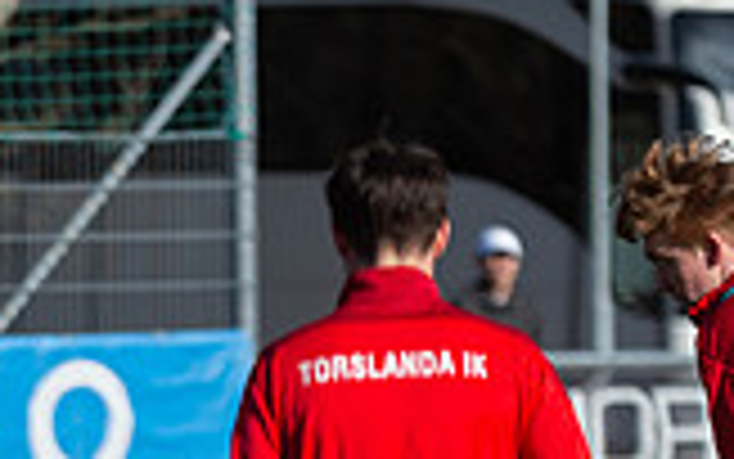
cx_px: -311
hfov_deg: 3.6
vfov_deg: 2.3
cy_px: 716
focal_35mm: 579
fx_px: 11586
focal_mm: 160
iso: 100
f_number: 3.2
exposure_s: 1/1600
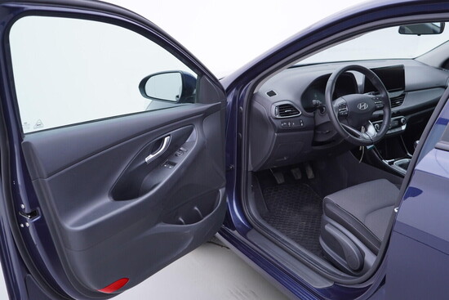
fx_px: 449
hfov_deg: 53.1
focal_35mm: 36
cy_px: 150
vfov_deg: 36.9
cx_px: 224
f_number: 3.2
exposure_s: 1/50
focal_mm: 24
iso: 125
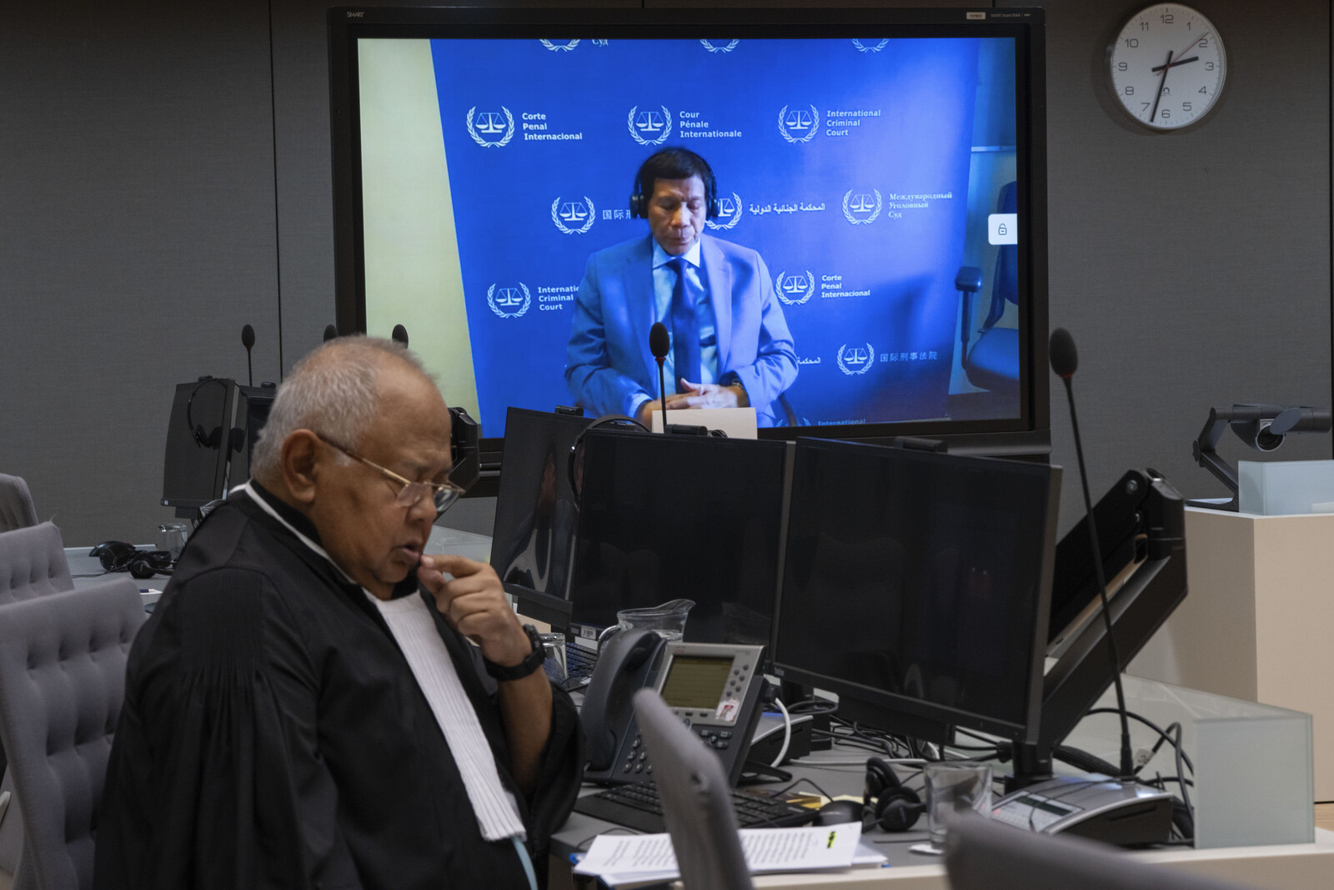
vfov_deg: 14.4
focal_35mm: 95
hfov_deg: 21.5
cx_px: 667
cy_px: 445
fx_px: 3520
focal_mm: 95
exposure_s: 1/40
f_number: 11
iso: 1600
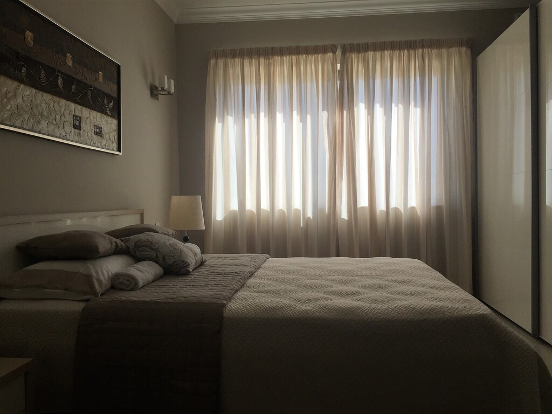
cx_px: 276
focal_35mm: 29
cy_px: 207
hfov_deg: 61.7
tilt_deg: -1.0
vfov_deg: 48.2
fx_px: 462
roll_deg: -0.2
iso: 32
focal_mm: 4.15
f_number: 2.2
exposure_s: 1/842
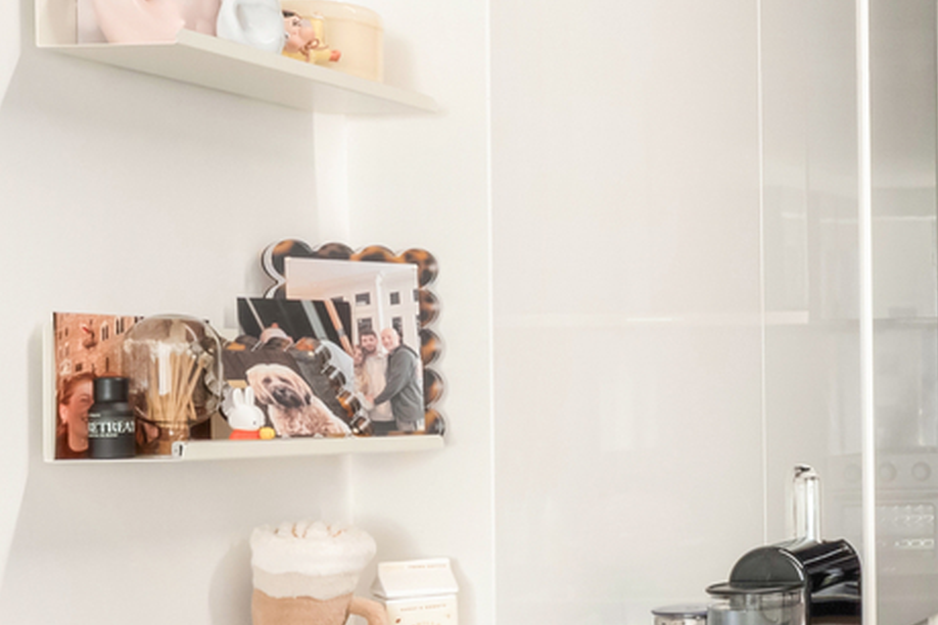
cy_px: 404
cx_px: 1457
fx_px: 1746
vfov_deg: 20.3
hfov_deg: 23.3
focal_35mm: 67
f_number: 22
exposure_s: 1.5
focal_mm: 16
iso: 640
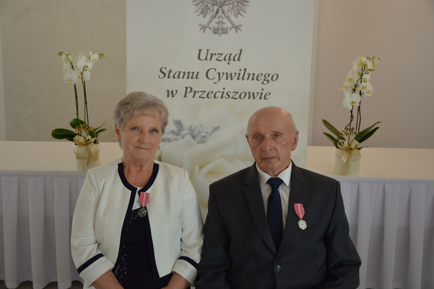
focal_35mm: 48
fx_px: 579
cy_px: 144
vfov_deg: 28.1
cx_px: 217
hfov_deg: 41.1
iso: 800
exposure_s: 1/60
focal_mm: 32
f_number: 4.2
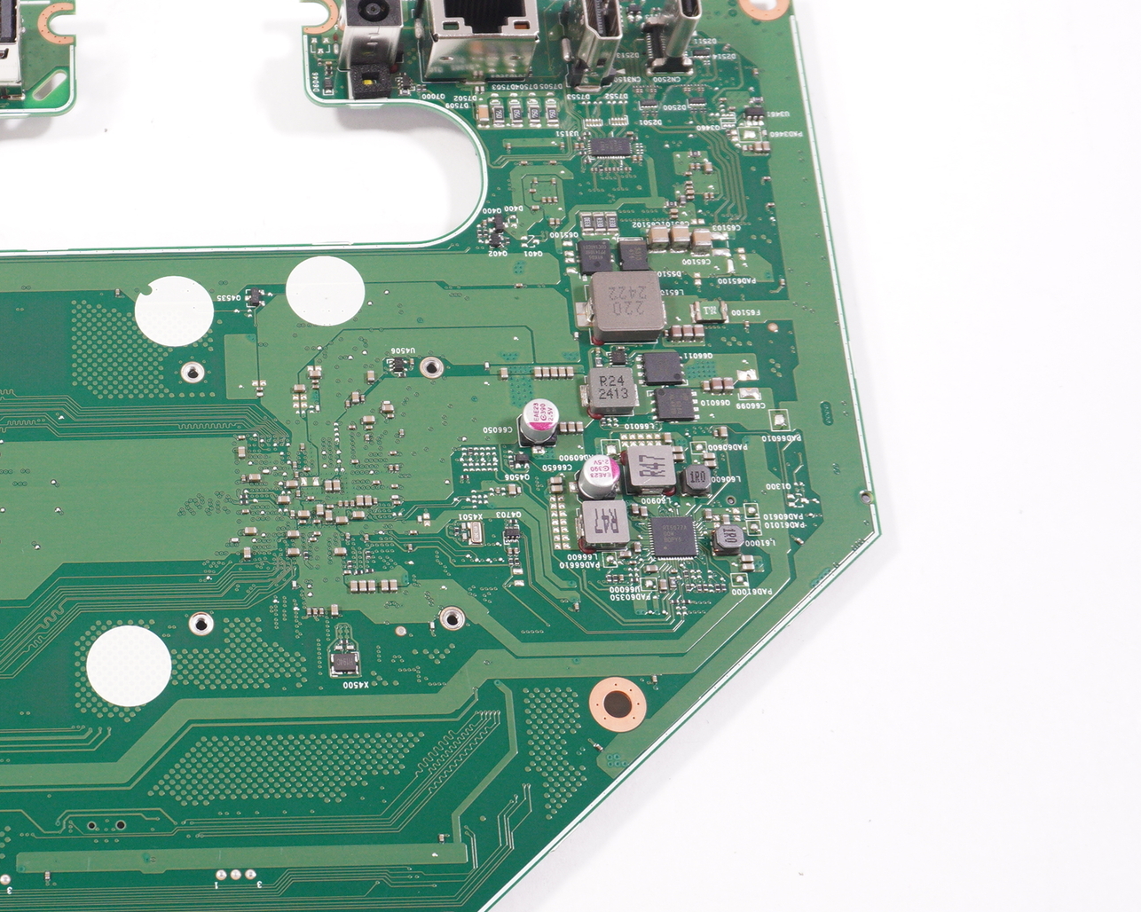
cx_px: 161
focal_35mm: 63
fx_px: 2124
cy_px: 435
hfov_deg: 29.1
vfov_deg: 24.2
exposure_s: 1/100
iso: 640
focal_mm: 23
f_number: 5.6
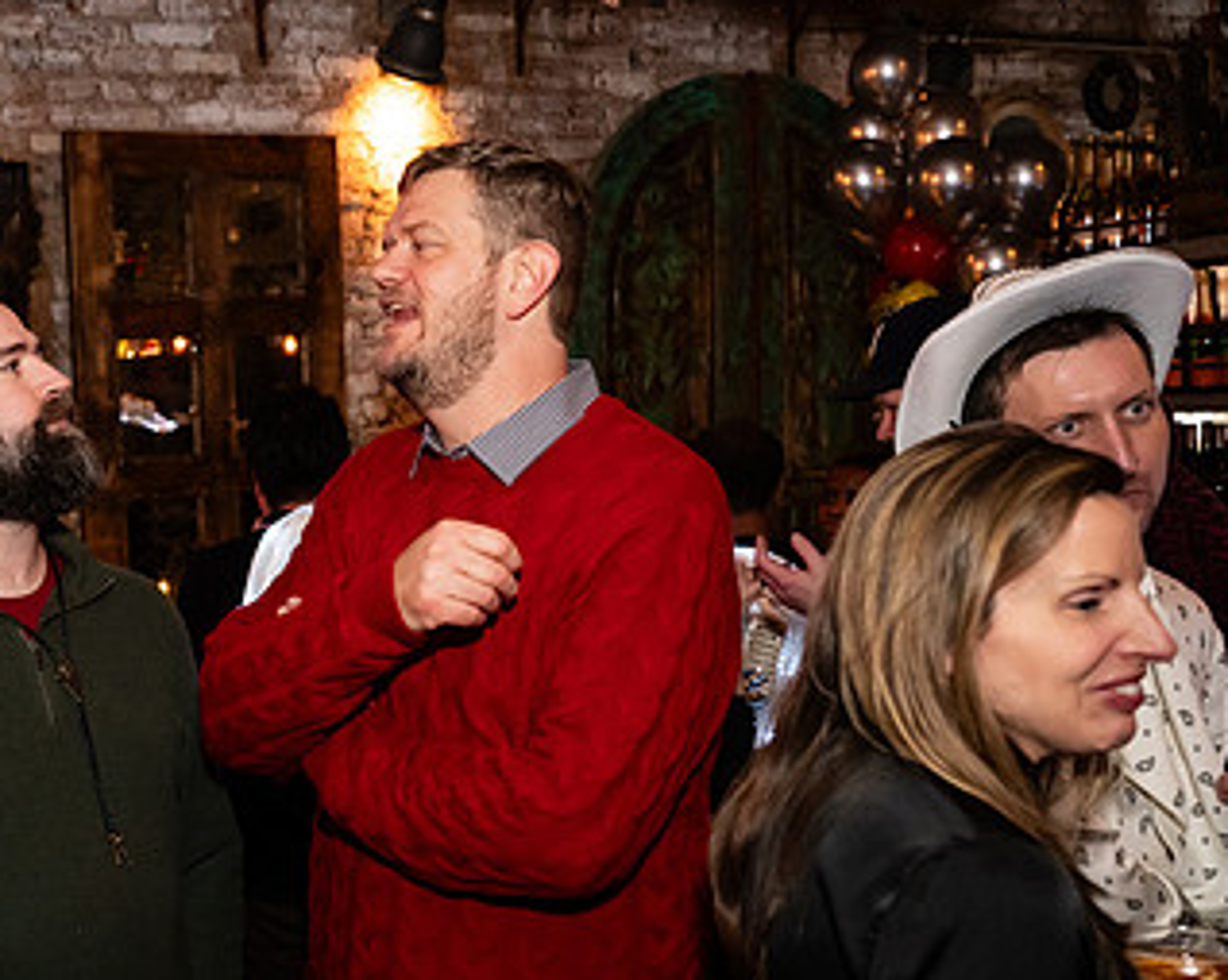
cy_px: 567
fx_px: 1634
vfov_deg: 33.3
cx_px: 194
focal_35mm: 45
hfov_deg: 39.1
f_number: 3.2
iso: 3200
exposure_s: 1/100
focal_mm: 26
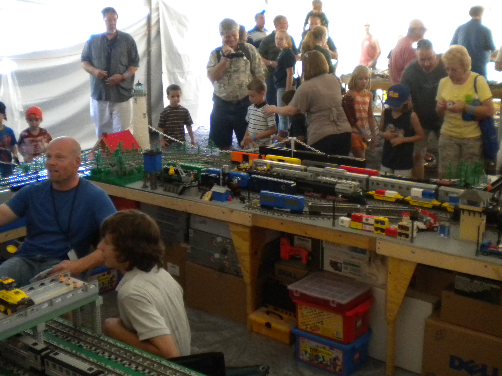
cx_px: 231
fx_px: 682
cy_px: 150
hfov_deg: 40.4
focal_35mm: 47
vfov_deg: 30.8
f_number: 3.1
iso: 400
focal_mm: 6.3
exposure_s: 1/42.5
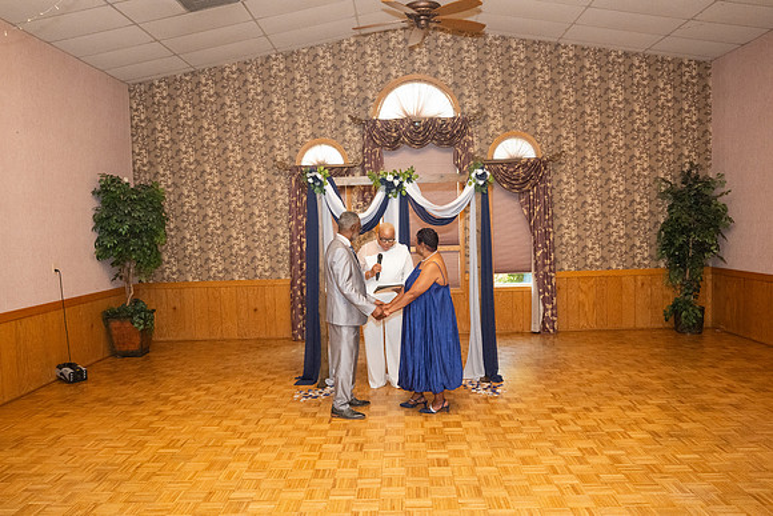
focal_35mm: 28
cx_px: 386
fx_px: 601
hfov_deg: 65.5
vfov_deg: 46.4
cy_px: 258
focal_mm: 28
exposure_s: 1/160
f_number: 5
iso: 6400
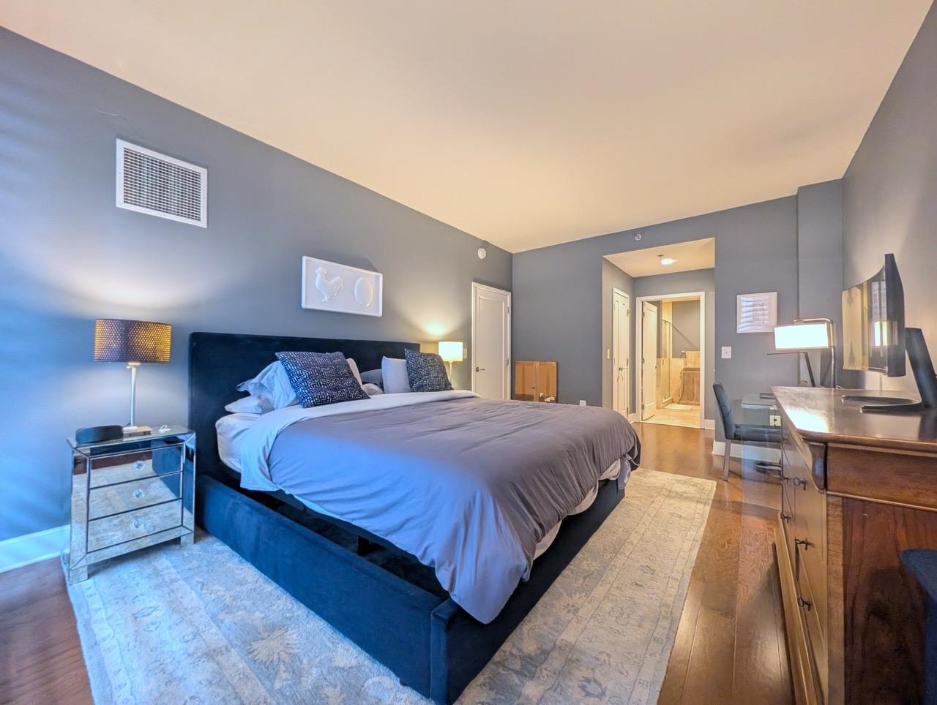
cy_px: 352
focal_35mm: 12
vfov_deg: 94.6
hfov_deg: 110.5
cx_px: 468
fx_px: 325
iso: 314
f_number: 1.7
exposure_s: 1/60
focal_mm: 2.02
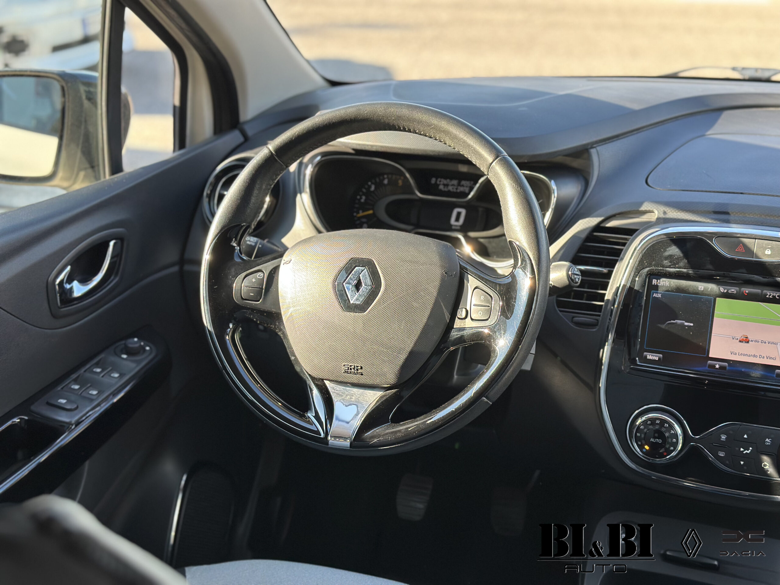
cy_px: 292
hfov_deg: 39.7
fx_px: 1082
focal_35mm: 48
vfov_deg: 30.3
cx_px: 390
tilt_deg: -22.7
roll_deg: +0.6
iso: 80
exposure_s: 1/242
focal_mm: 6.86
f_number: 1.78
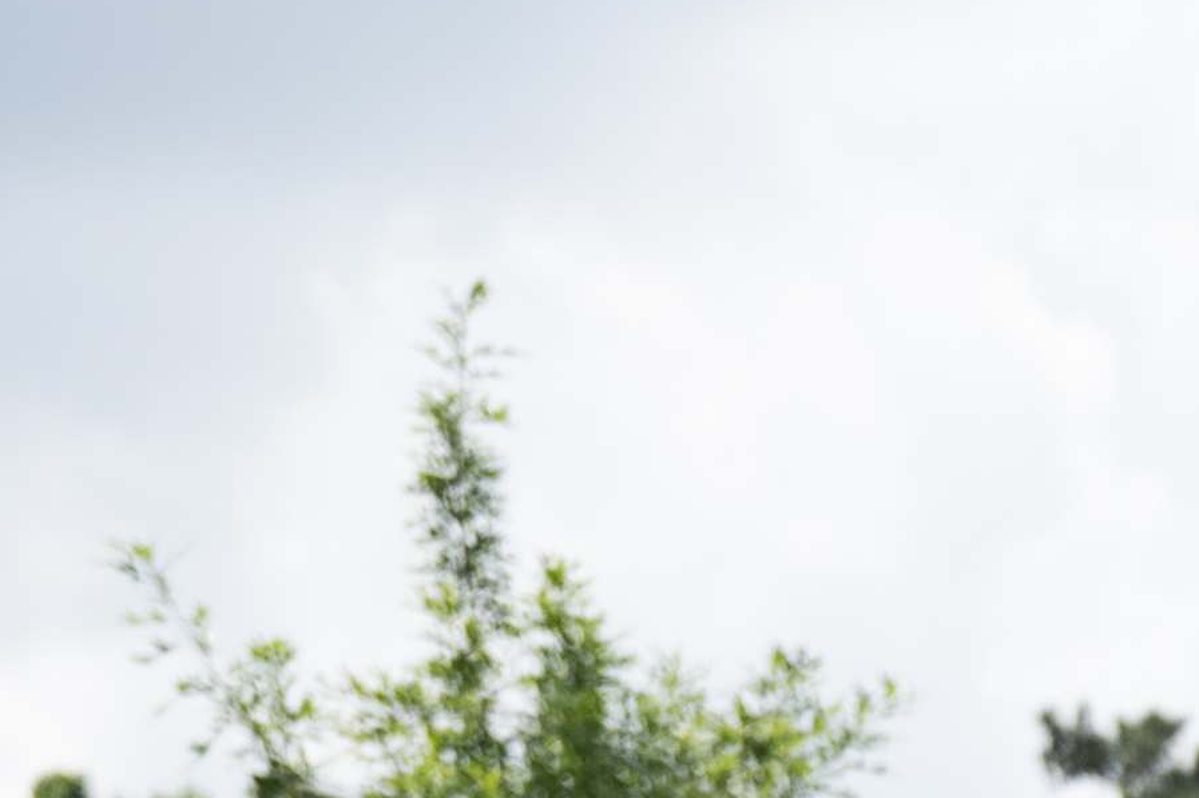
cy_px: 2665
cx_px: 2314
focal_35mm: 336
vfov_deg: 3.9
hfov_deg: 6.0
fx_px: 11184
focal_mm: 50
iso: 100
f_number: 4
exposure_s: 1/640
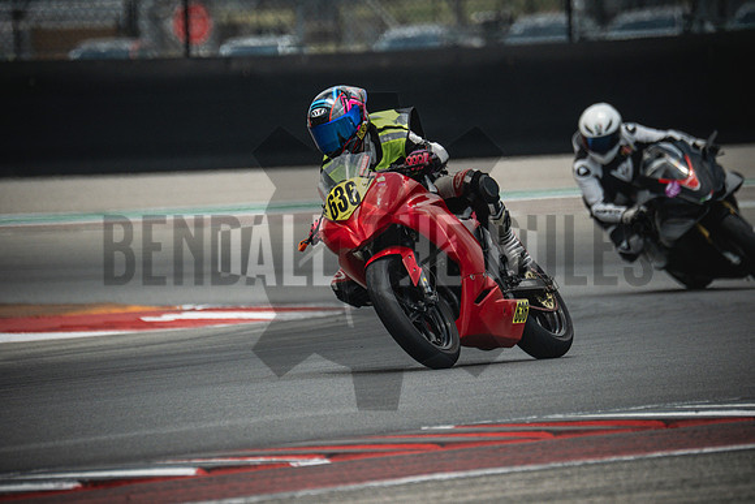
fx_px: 12586
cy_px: 252
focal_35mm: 600
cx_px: 378
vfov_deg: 2.3
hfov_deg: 3.4
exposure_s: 1/1600
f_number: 5.6
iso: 1250
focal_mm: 400
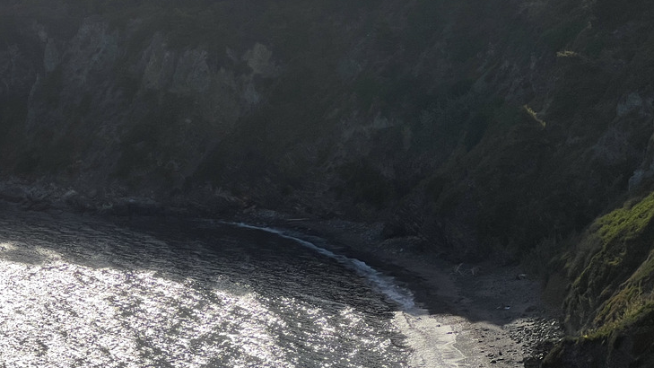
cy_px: 225
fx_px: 2393
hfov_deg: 15.5
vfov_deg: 8.8
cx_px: 221
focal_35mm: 138
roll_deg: -0.1
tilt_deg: -7.6
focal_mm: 9
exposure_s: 1/2660
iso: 25
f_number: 2.8
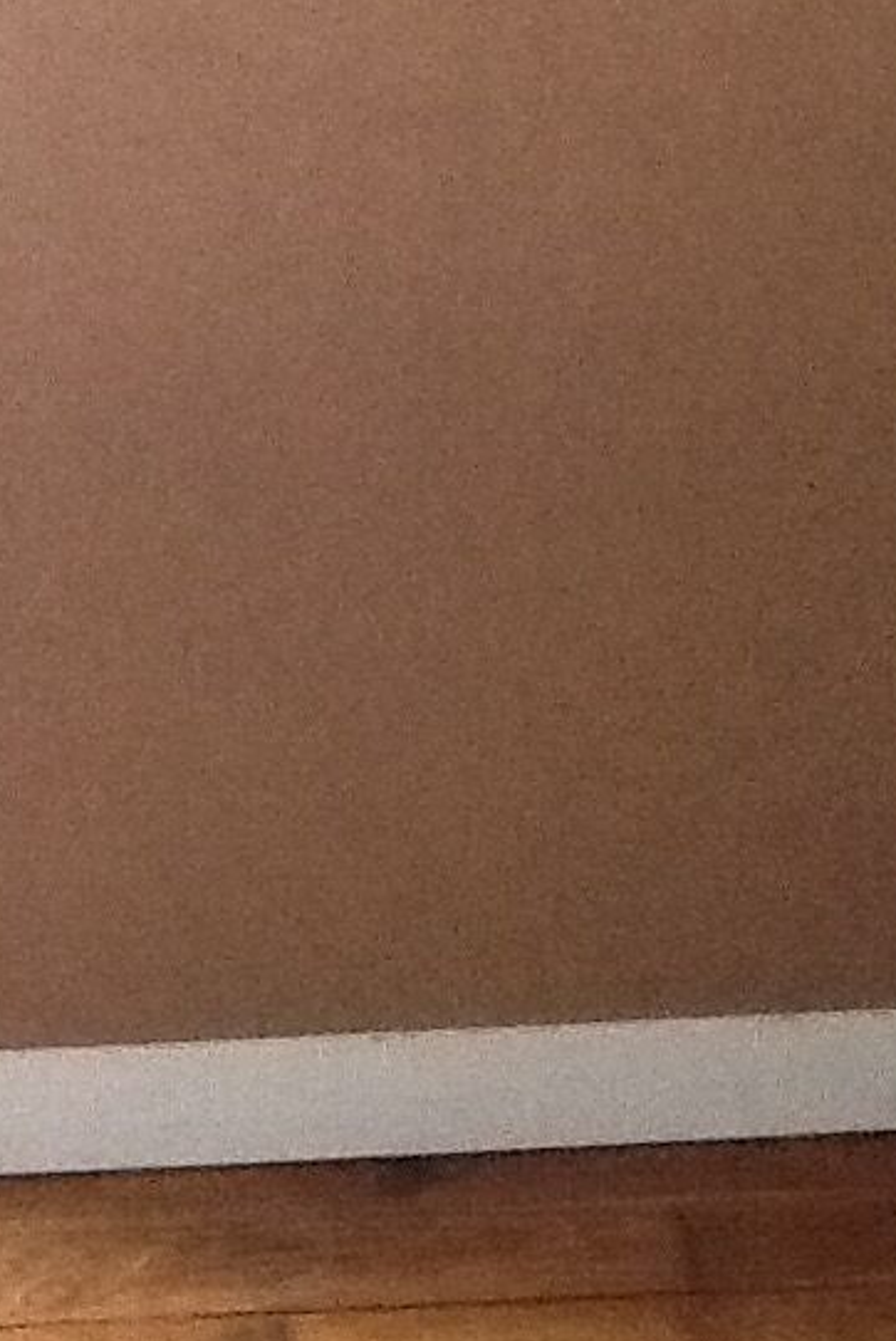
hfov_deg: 16.9
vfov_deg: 24.7
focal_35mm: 81
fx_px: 3020
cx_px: 438
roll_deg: -0.8
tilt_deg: -24.1
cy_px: 287
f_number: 2.4
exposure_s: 1/30
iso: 320
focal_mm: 2.03
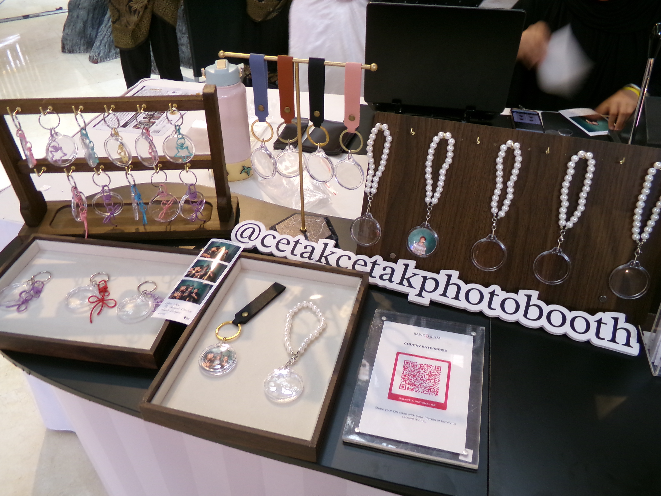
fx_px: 535
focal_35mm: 28
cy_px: 248
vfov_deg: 49.7
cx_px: 330
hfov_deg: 63.4
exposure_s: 1/17
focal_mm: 5
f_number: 3.8
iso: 302
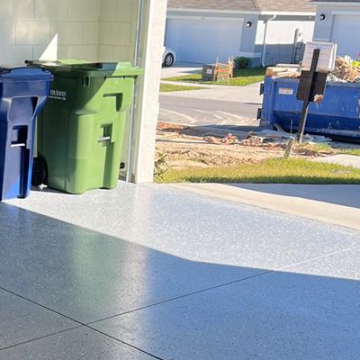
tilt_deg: -17.4
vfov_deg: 24.6
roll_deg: -2.0
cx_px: 18
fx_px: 812
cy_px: 283
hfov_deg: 24.1
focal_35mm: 69
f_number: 1.5
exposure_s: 1/1135
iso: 50
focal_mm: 5.7
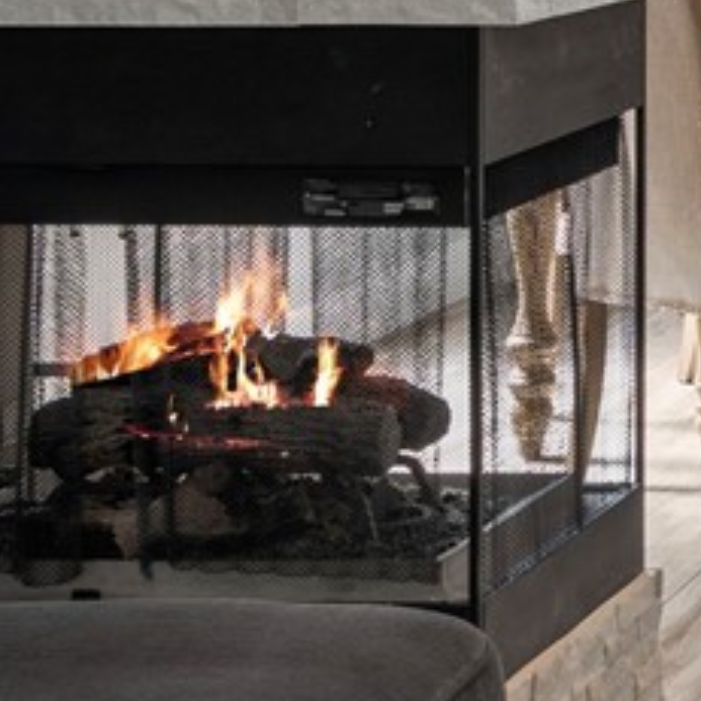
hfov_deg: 11.3
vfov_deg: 12.7
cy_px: -255
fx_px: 3024
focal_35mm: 132
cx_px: 1617
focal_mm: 22
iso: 400
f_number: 8
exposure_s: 1/1.25
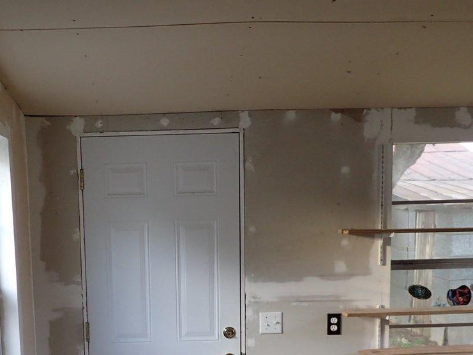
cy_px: 329
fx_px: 738
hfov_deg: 35.0
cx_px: 142
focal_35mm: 54
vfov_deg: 26.0
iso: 160
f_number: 2
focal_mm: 4.5
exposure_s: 1/60
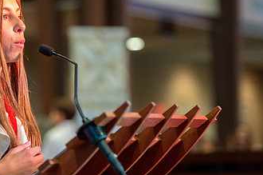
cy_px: 94
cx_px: 71
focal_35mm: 204
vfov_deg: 6.7
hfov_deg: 10.1
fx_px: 1488
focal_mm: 116
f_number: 2.8
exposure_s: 1/200
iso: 3200
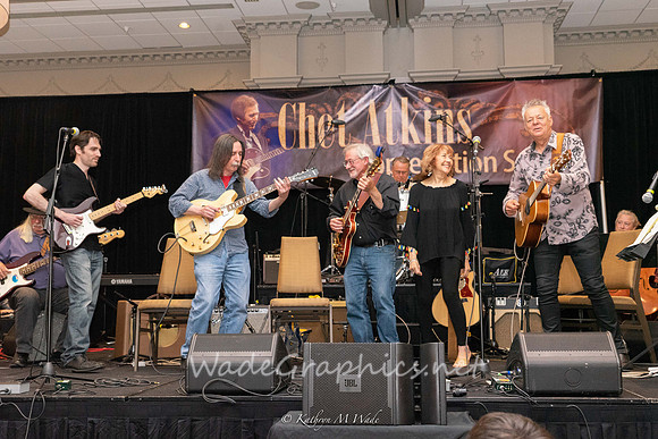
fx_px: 780
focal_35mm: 43
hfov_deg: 45.7
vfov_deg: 31.4
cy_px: 219
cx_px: 331
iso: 6400
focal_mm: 41
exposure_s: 1/200
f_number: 6.3
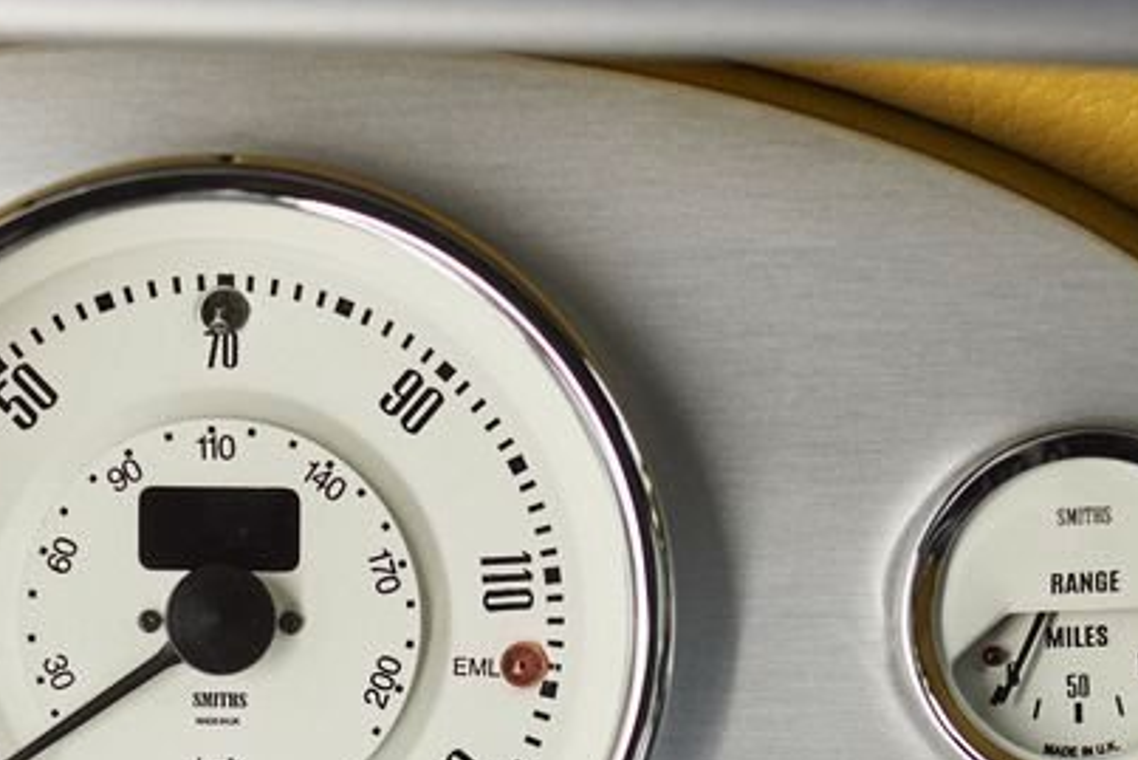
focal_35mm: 139
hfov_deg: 14.7
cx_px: 452
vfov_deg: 9.6
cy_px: 1154
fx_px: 4395
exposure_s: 1/125
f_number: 2
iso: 160
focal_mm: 35
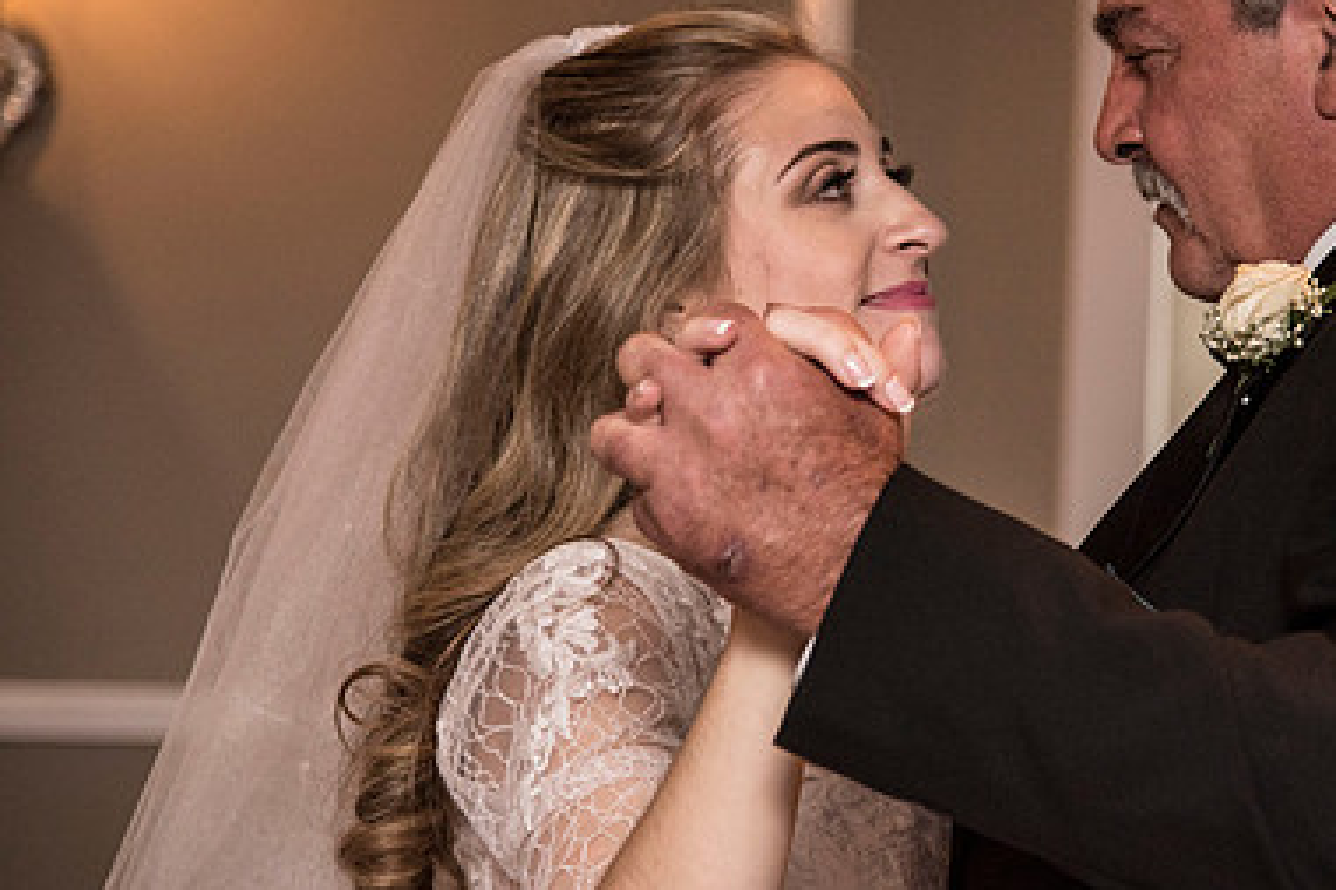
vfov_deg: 9.5
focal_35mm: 145
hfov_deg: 14.1
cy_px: 392
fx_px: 5379
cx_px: 935
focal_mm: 95
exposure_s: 1/200
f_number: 4
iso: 2000
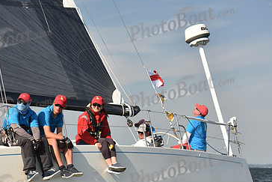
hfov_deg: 13.1
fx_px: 1179
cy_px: 140
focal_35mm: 156
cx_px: 91
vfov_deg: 8.8
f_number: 4.5
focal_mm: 98
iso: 250
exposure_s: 1/1000
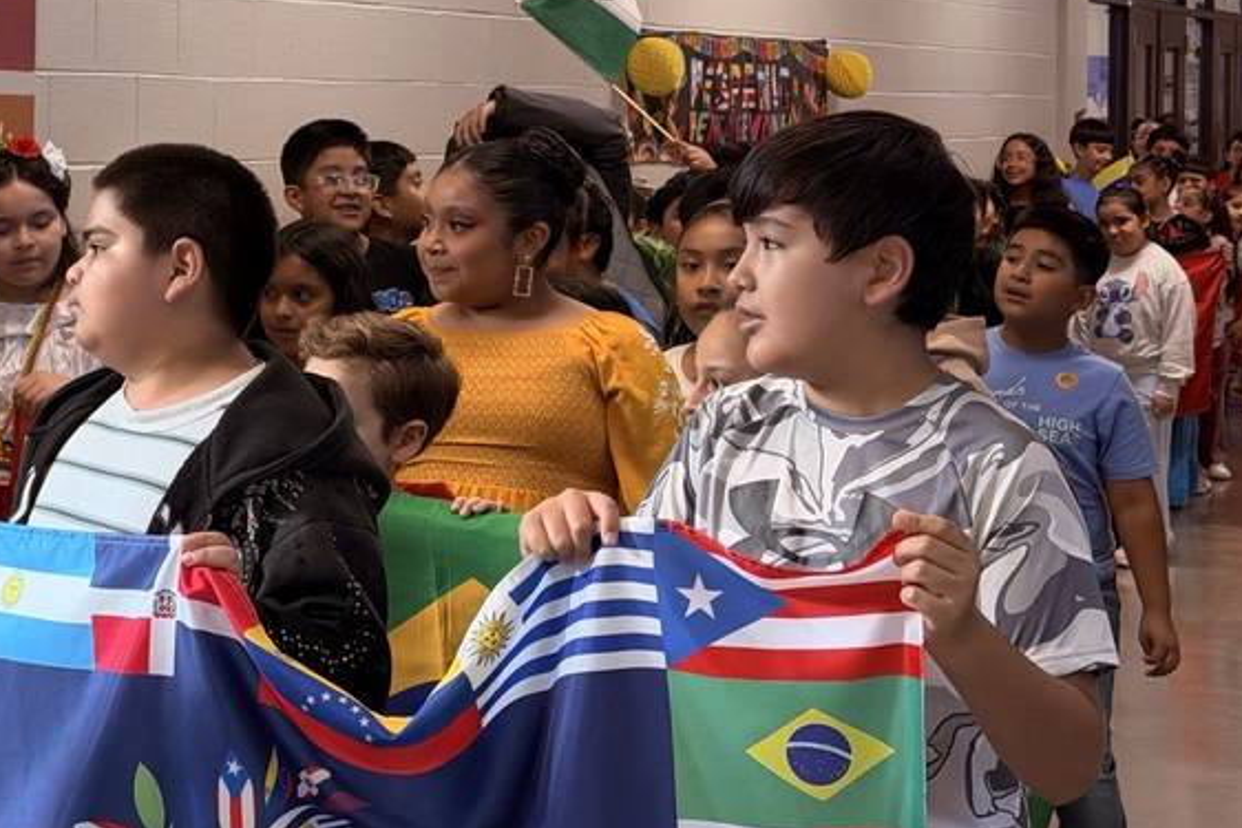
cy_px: 126
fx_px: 3140
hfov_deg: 21.9
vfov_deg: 14.9
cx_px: 159
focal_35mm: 91
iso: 200
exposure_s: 1/120
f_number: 1.78
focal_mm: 6.76
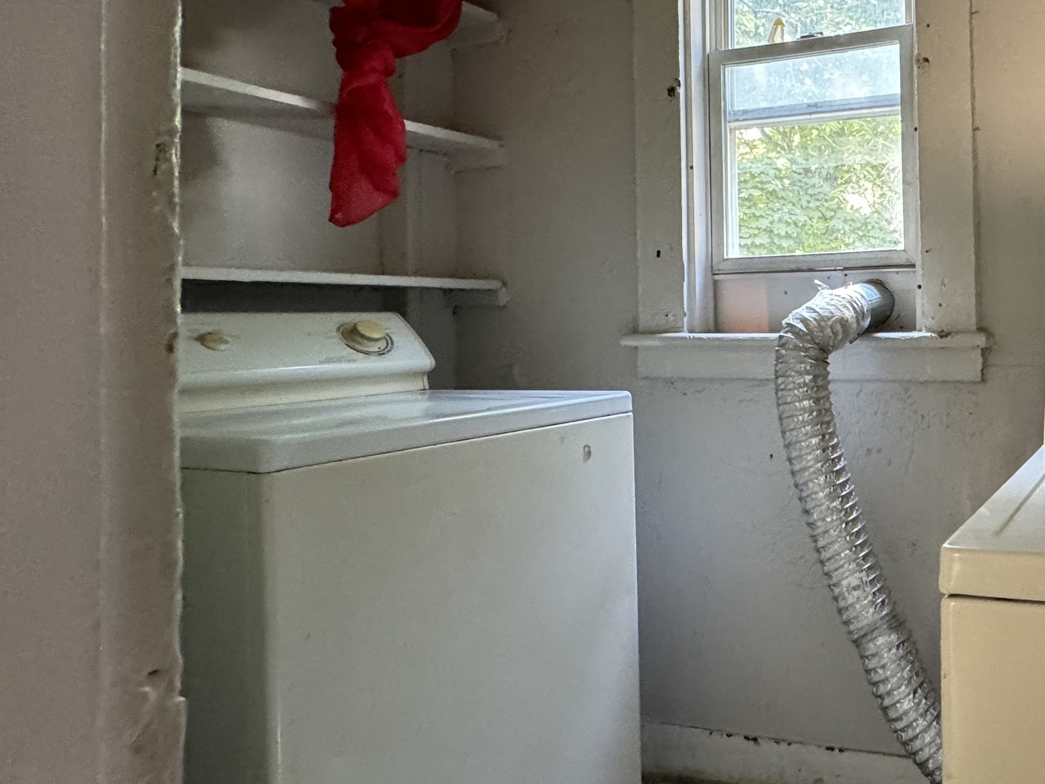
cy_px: 314
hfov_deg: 54.7
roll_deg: +1.4
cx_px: 983
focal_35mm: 27
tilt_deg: +0.9
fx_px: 815
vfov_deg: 51.0
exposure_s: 1/60
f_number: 2.2
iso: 640
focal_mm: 2.22
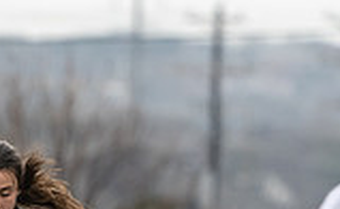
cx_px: -4
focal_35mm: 1365
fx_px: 12599
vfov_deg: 1.0
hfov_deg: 1.5
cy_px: 366
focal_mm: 306
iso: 3200
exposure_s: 1/1250
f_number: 5.6
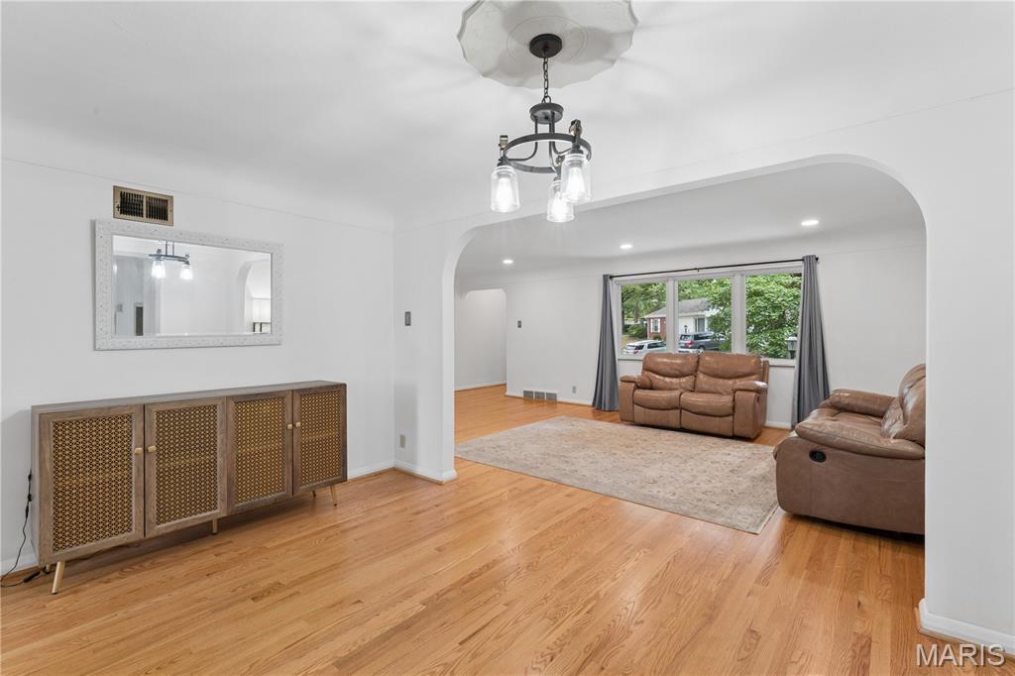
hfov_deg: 96.4
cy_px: 338
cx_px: 508
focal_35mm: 16
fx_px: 454
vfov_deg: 73.4
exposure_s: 1/2.5
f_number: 13
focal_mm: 16.1
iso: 200
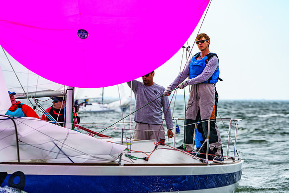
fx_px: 2358
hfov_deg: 7.0
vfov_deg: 4.7
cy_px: 96
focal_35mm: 294
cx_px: 144
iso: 320
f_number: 8
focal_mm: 274
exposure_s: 1/1250
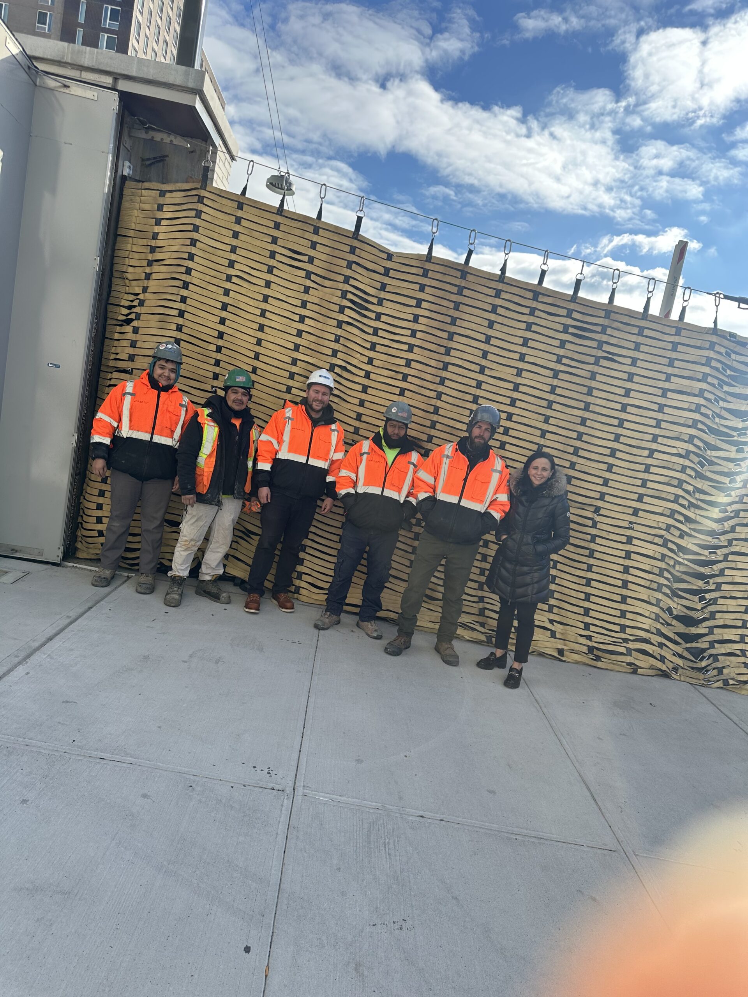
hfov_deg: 56.8
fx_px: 691
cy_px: 498
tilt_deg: -5.4
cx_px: 374
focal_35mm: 24
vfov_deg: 71.6
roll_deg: -10.6
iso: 80
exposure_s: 1/2732
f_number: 1.78
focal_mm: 6.86
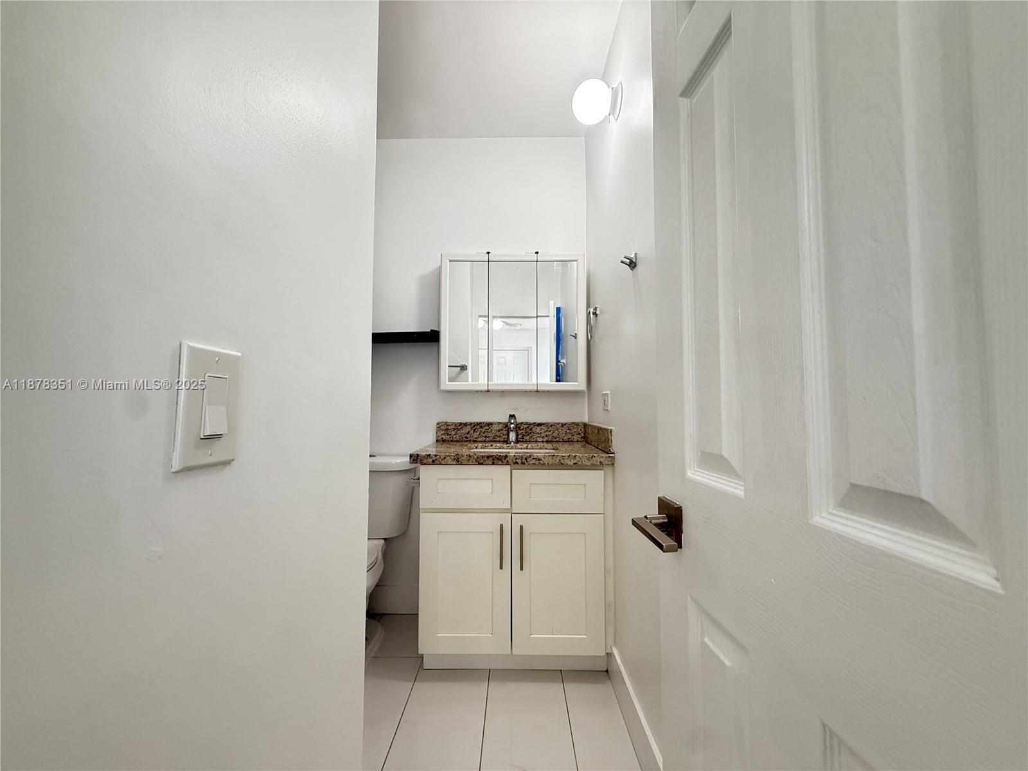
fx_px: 416
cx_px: 514
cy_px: 386
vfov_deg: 85.7
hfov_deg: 102.1
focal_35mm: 14
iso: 400
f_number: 2.2
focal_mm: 2.22
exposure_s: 1/60
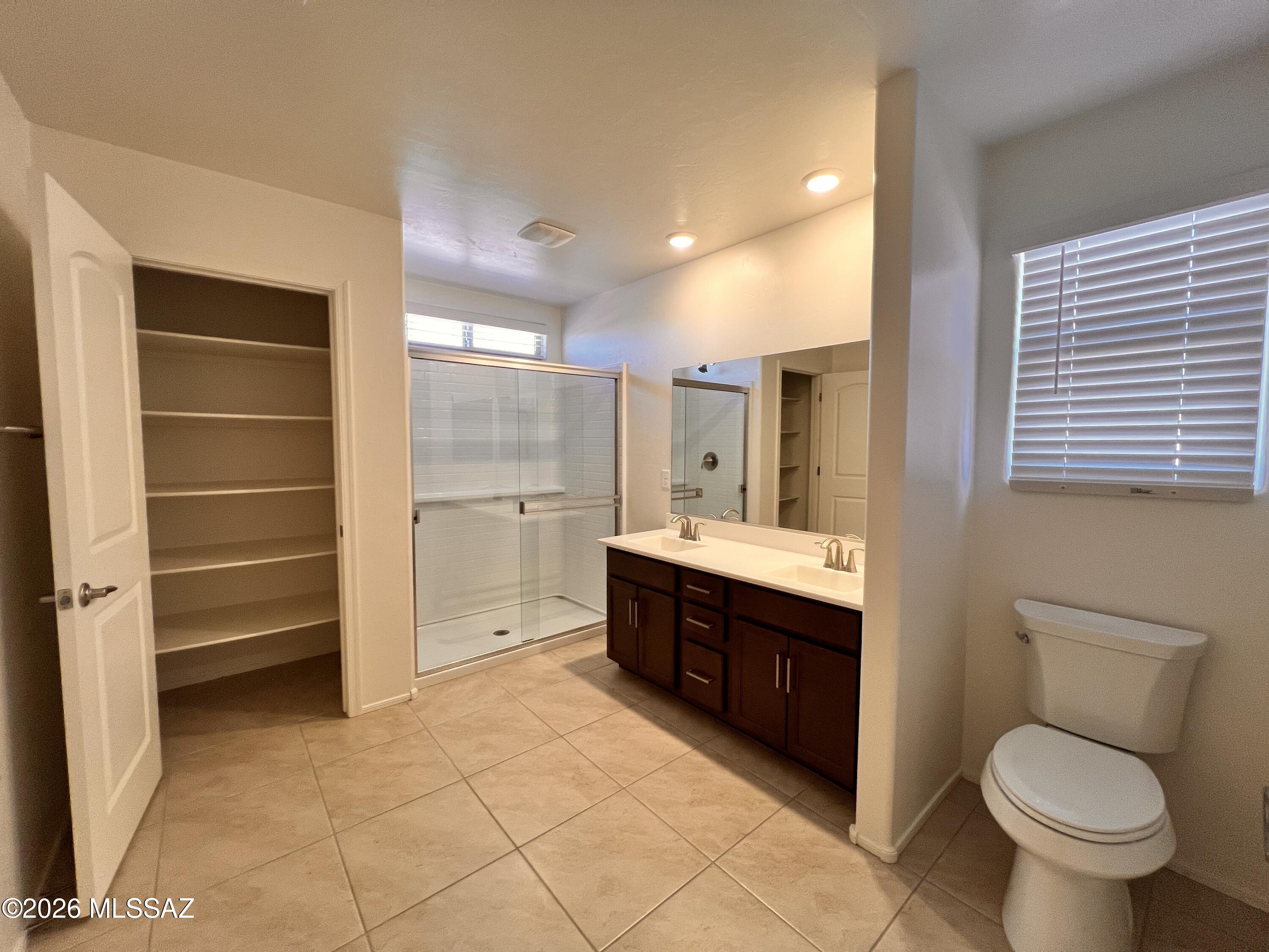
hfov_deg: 106.2
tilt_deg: -3.7
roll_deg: +0.0
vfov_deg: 89.9
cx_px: 634
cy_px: 476
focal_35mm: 13
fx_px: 477
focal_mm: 1.57
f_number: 1.8
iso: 160
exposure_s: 1/120
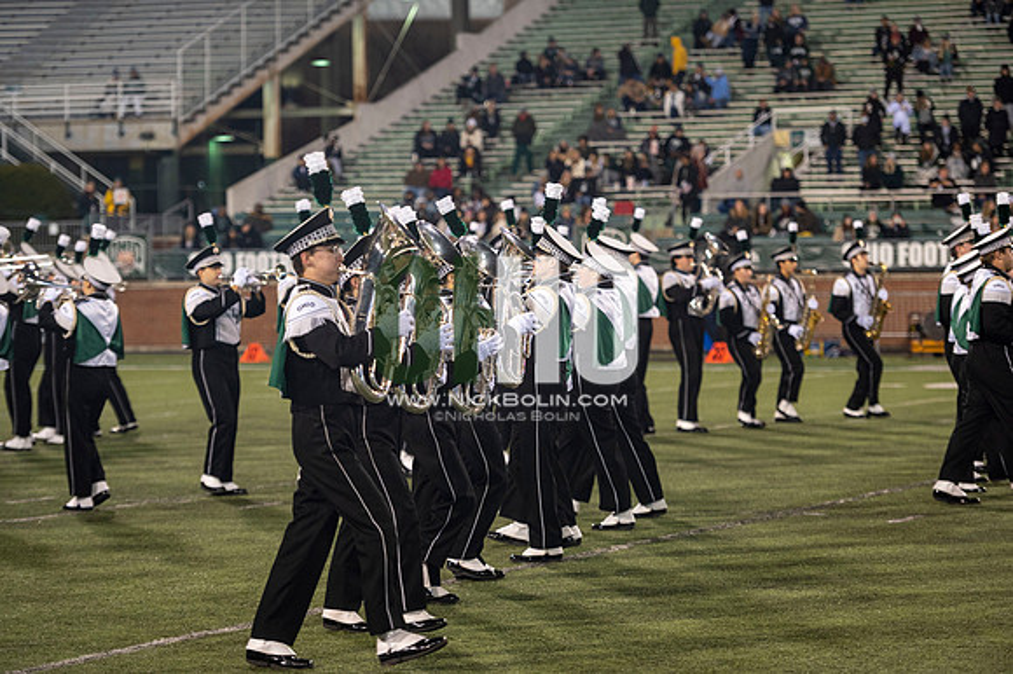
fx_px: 3262
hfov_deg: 17.7
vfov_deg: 11.8
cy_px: 337
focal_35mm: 116
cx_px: 506
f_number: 2.8
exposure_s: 1/500
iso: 1000
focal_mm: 116
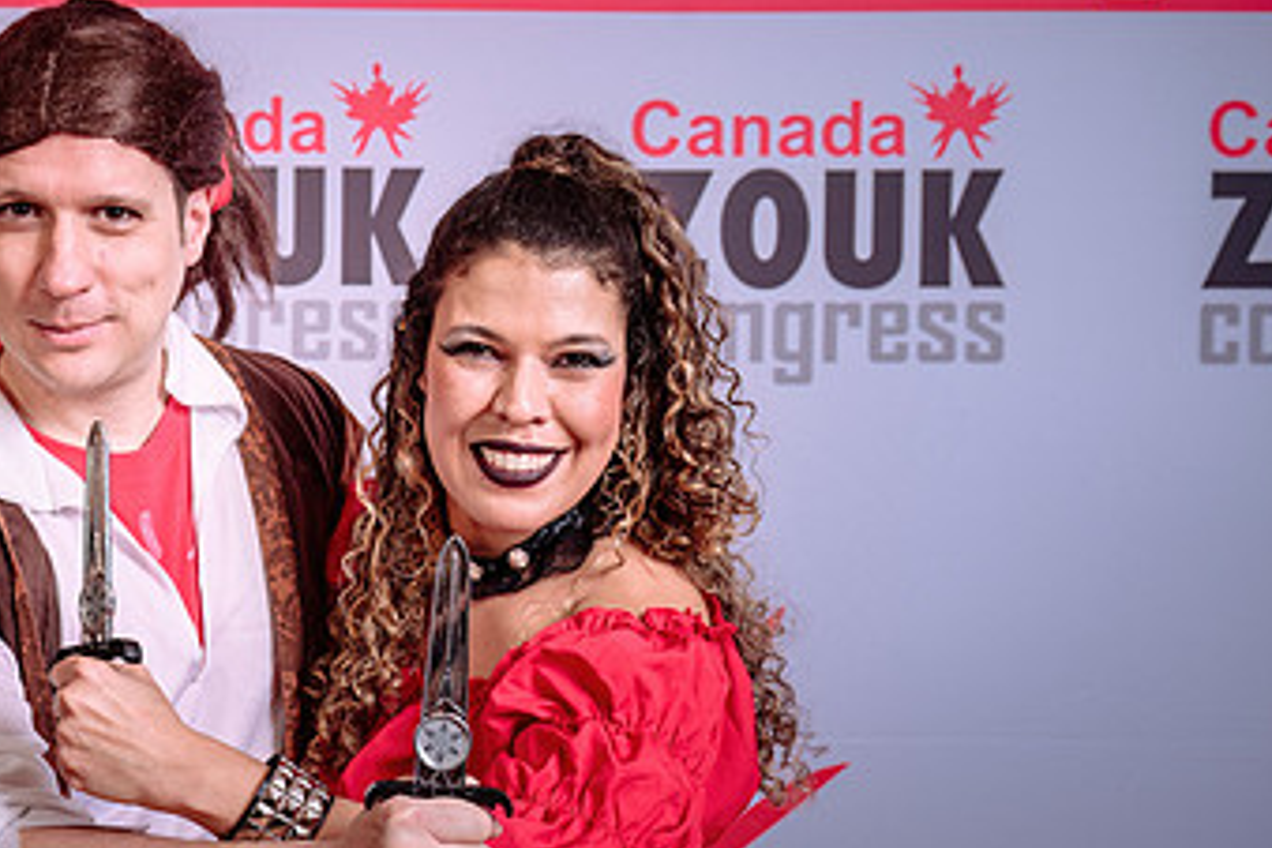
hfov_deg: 30.1
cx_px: 218
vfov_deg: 20.9
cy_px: 527
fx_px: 2296
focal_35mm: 65
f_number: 5.6
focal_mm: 38
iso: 100
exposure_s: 1/125
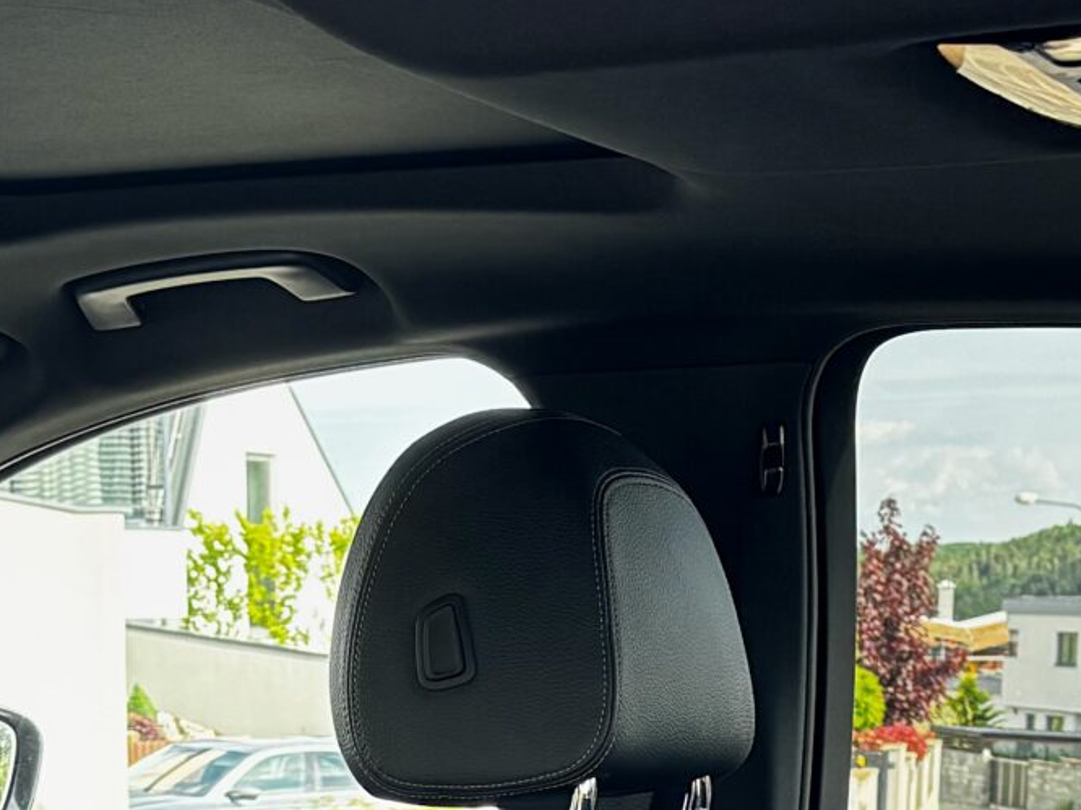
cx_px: 437
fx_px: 3122
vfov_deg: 13.4
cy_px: 1407
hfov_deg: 19.6
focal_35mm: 100
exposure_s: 1/135
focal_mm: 5.96
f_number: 1.6
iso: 64
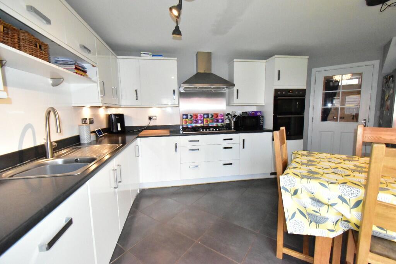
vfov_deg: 77.3
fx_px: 165
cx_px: 198
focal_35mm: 15
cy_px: 132
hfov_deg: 100.4
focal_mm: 10
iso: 12800
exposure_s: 1/200
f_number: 9
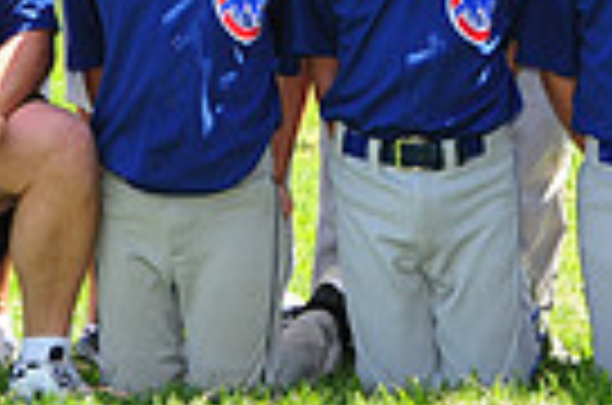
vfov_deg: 4.0
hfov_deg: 6.0
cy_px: -207
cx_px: 864
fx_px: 5800
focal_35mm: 342
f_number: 6.3
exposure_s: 1/250
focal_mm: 80
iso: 200
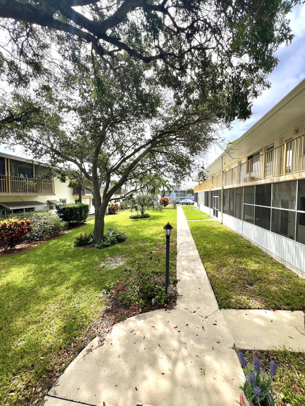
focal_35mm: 13
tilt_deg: -3.1
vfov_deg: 106.2
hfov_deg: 89.9
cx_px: 152
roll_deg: -0.7
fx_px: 153
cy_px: 203
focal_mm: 1.57
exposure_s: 1/463
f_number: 1.8
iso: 32
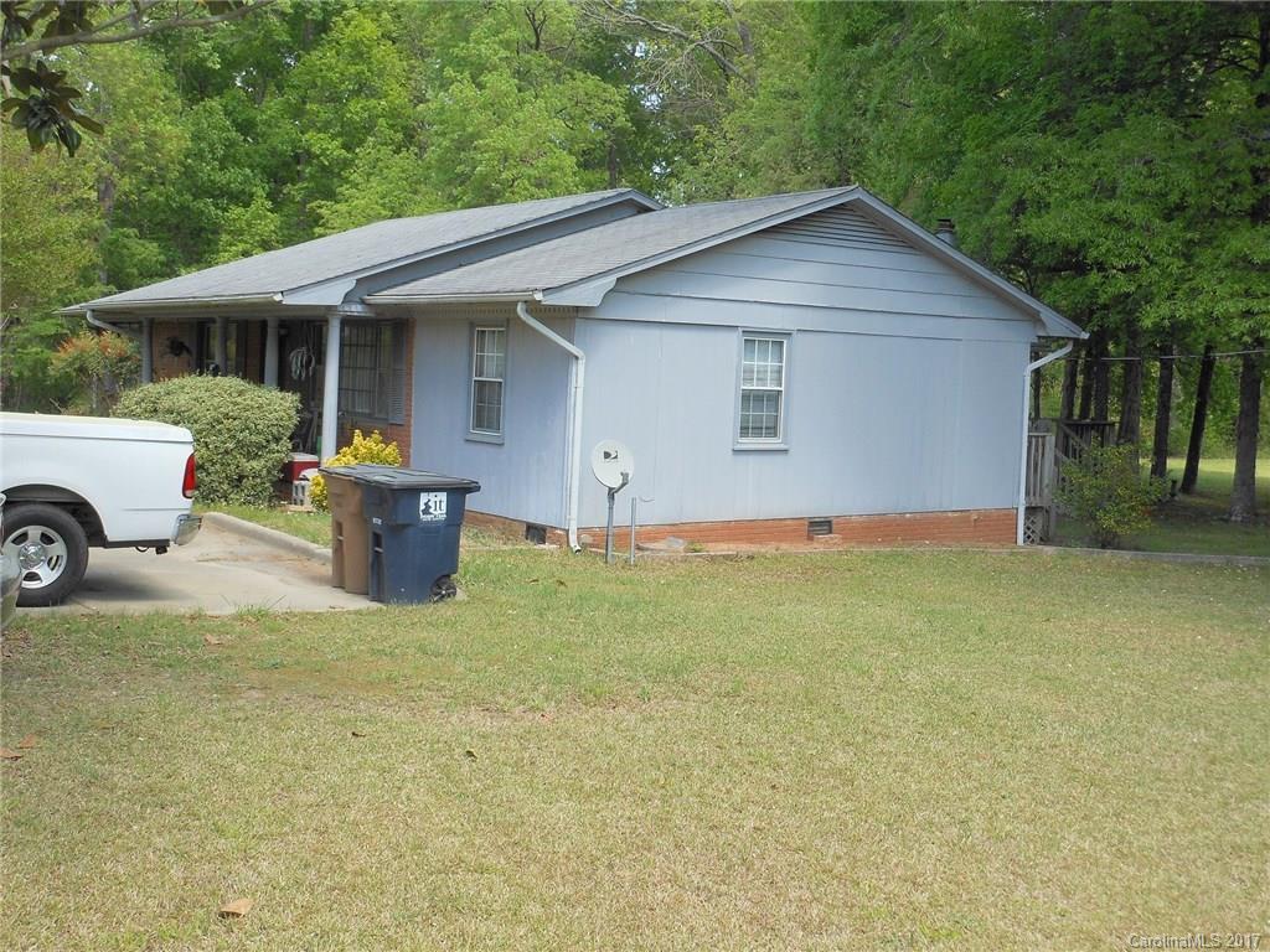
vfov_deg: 36.8
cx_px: 635
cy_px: 476
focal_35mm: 39
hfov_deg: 47.9
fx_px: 1431
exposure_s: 1/125
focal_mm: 6.9
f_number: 4.3
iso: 80
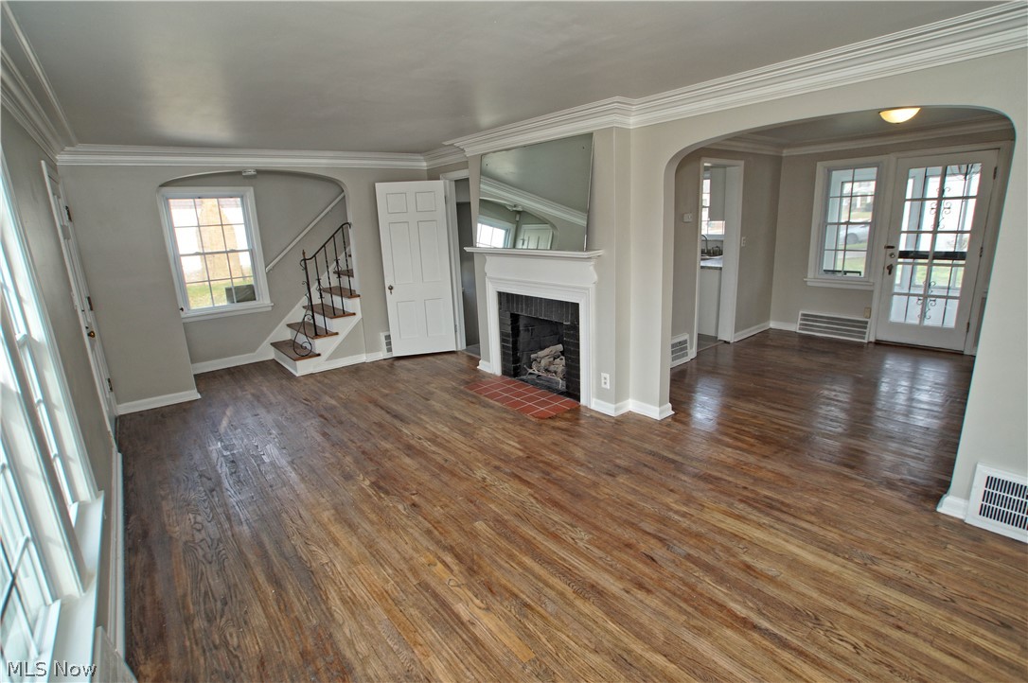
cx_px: 514
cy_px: 342
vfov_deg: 72.0
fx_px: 471
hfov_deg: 95.0
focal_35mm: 16
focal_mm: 11
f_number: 4.5
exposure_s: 1/30
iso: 100
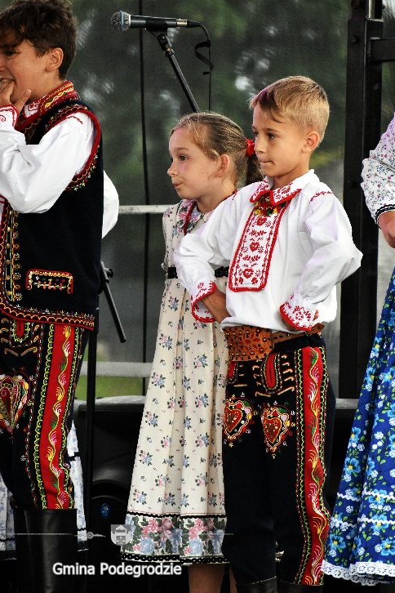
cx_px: 215
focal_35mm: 273
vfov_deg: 7.6
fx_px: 4485
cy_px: 293
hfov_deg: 5.0
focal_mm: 165
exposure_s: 1/500
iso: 2000
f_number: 6.3
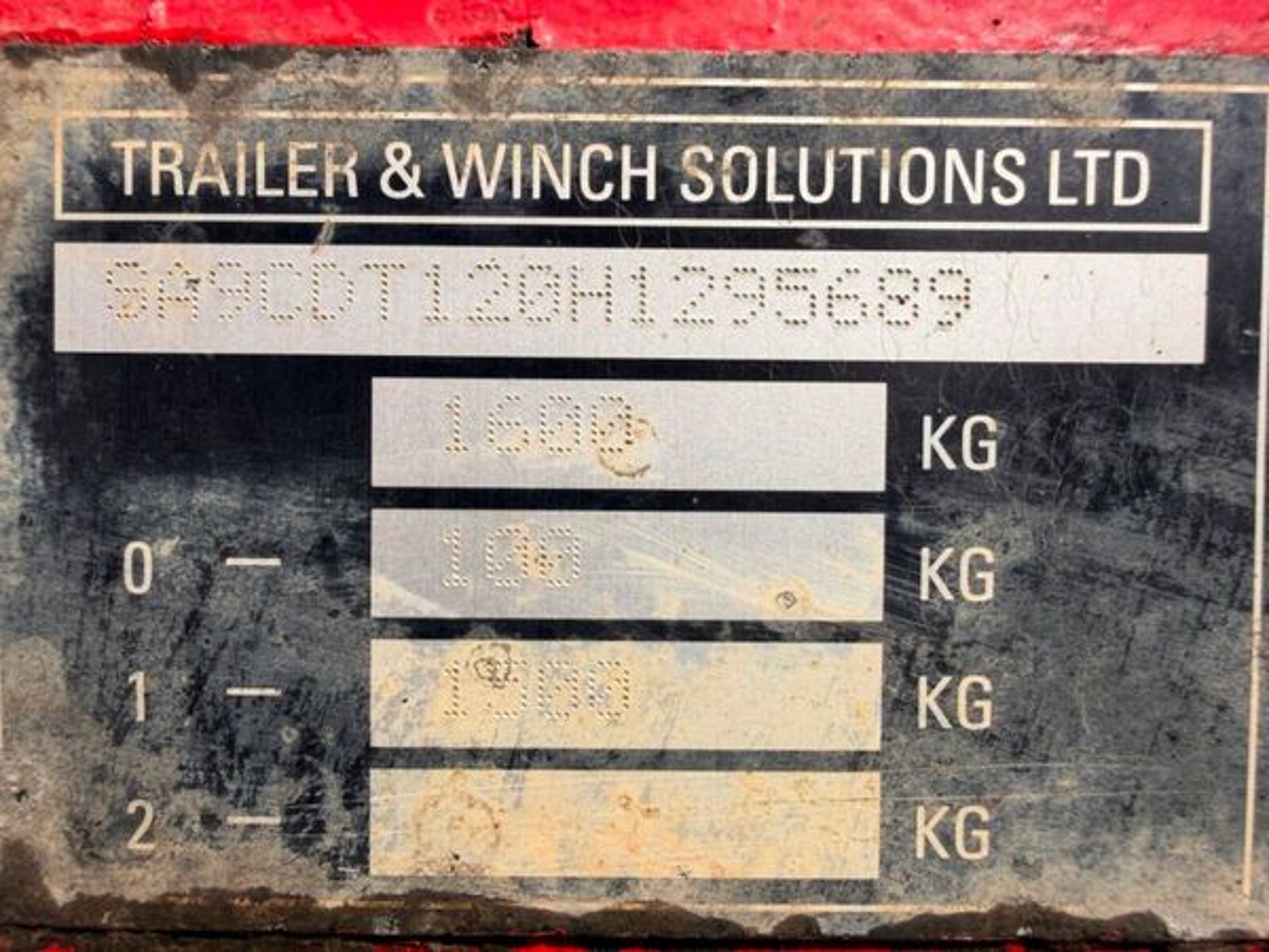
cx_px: 634
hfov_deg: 71.6
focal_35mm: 24
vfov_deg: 56.8
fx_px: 880
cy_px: 476
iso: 16
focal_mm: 2.22
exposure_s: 1/1190
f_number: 2.2
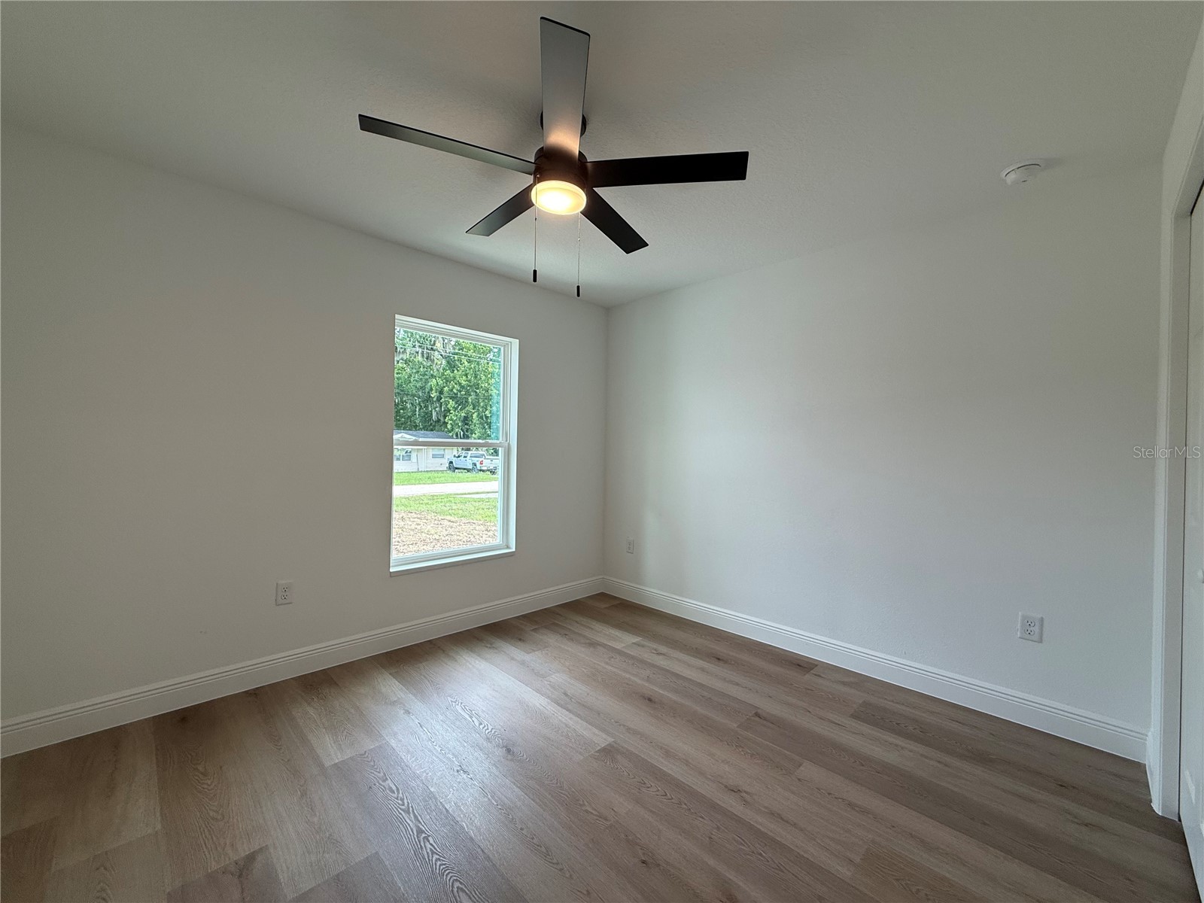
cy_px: 452
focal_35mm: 14
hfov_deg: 102.1
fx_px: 487
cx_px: 602
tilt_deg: -0.1
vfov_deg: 85.7
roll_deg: -0.8
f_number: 2.2
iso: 80
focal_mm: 2.22
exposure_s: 1/120
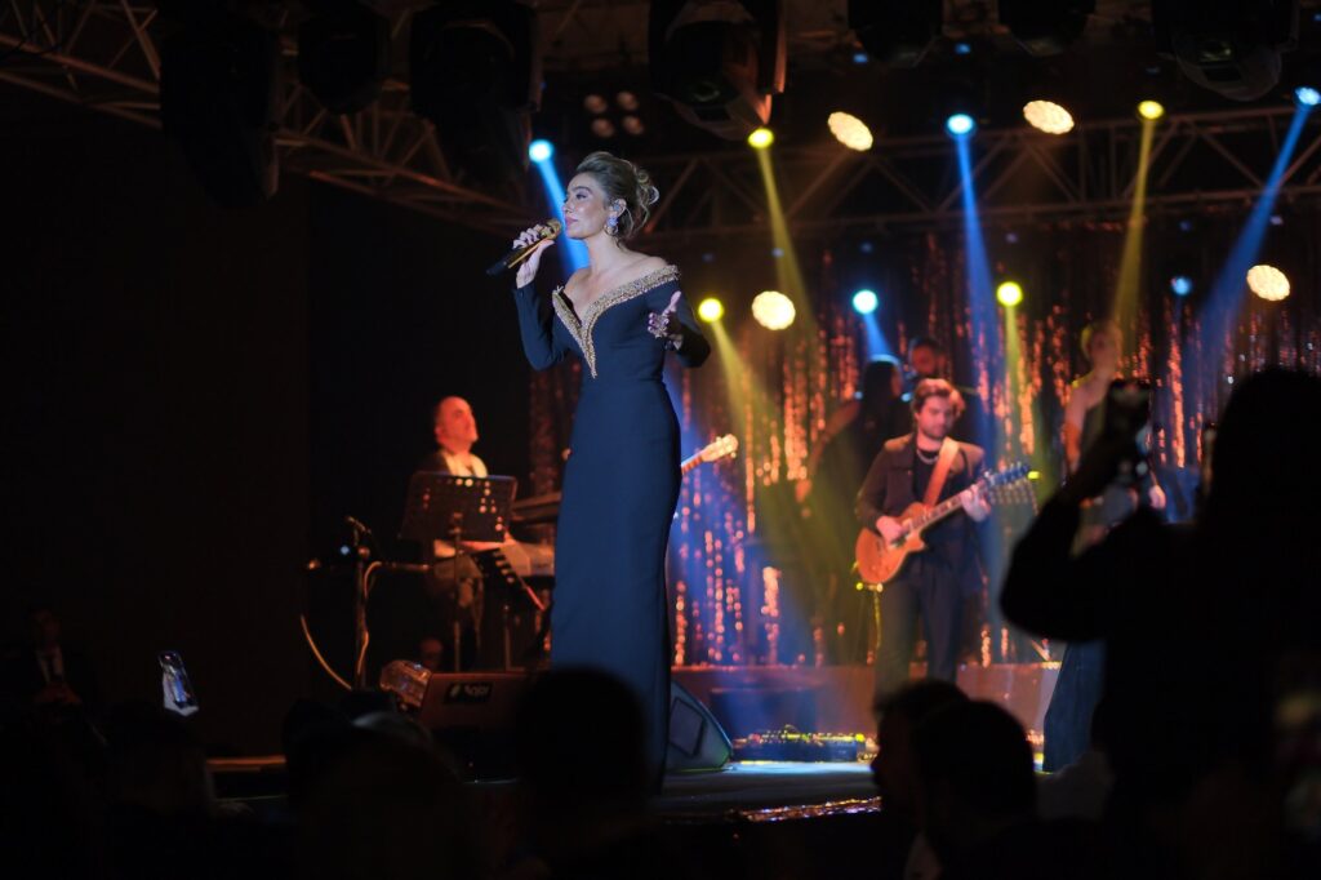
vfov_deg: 16.3
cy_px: 440
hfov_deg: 24.2
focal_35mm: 84
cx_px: 660
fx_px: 3081
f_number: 1.2
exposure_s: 1/400
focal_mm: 56
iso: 640
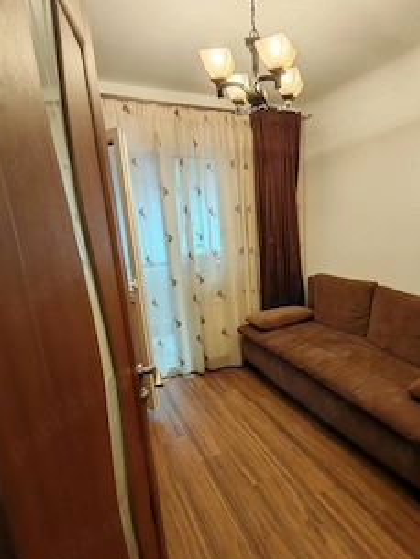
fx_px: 339
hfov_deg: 62.7
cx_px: 260
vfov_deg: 78.8
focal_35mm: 21
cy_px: 304
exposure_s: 1/33
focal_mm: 1.96
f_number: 2.2
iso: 125
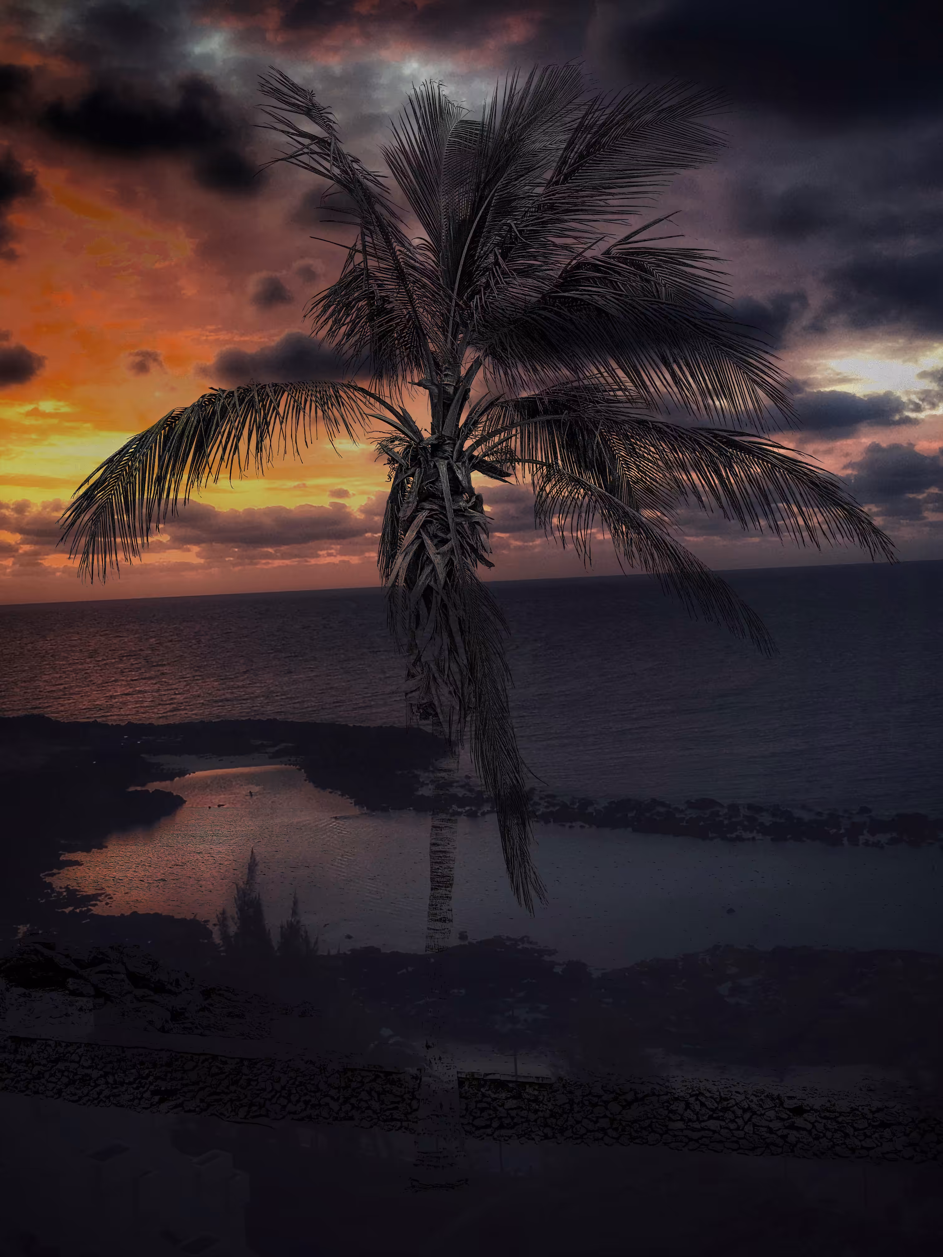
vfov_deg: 36.8
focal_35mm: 52
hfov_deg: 28.0
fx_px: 1889
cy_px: 628
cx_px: 472
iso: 20
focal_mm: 6
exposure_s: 1/2500
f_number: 2
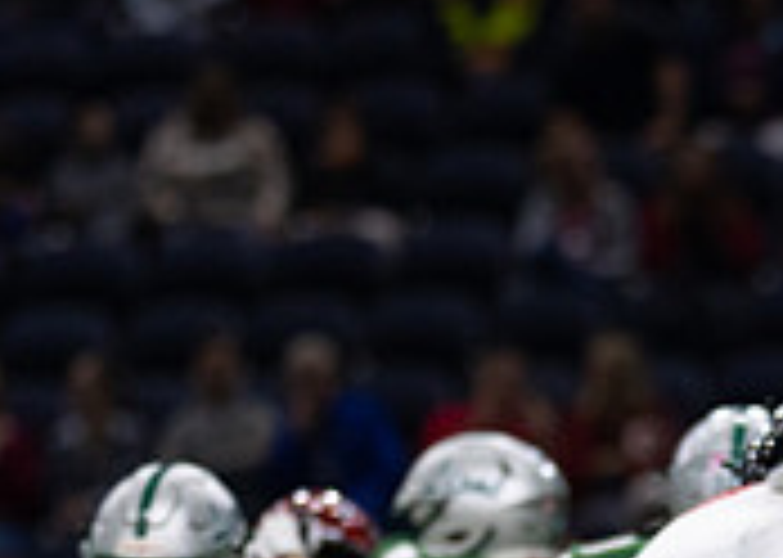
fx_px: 17799
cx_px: 1100
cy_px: 826
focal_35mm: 801
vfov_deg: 1.8
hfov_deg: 2.5
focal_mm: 135
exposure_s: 1/1600
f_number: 1.8
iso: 1000
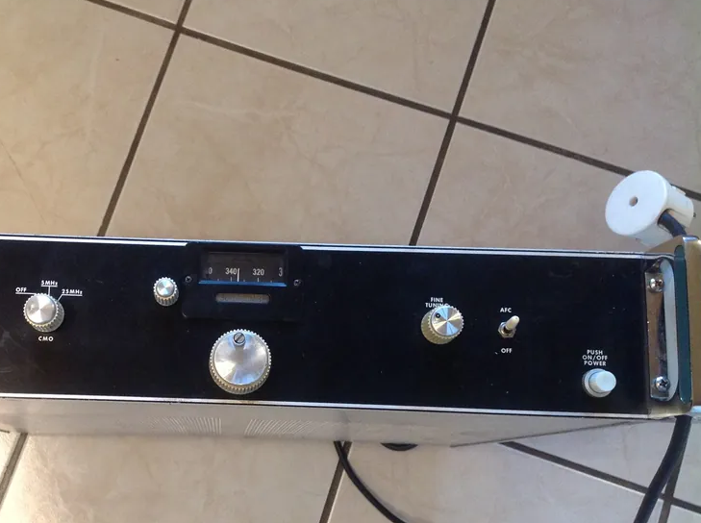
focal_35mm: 48
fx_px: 970
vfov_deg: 30.1
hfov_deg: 39.2
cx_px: 224
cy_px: 313
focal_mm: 4.28
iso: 200
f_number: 2.4
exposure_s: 1/15
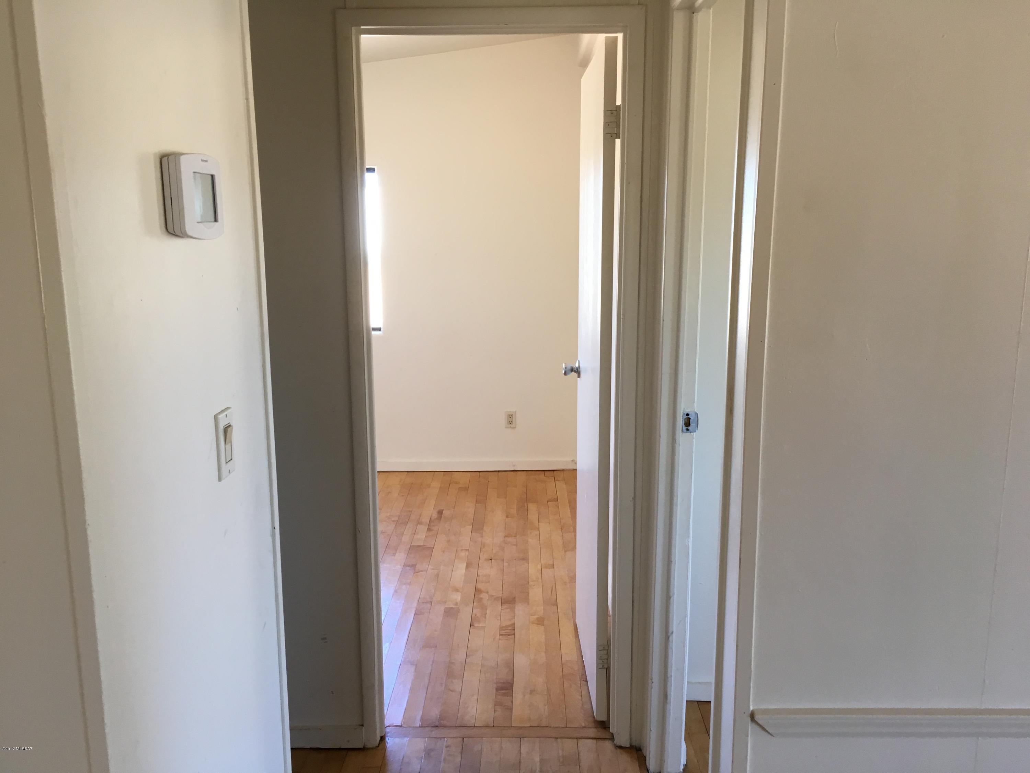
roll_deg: -0.7
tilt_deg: -10.2
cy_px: 386
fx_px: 863
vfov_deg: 48.2
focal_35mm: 29
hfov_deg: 61.7
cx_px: 515
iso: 32
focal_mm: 4.15
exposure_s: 1/30
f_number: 2.2
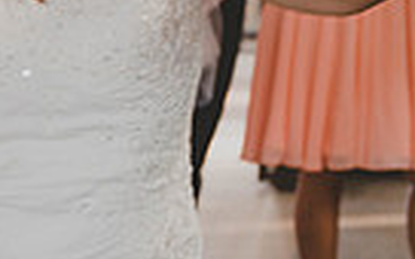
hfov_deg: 12.3
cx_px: 366
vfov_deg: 7.6
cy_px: -128
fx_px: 1911
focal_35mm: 169
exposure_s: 1/125
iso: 1400
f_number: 2.8
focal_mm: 39
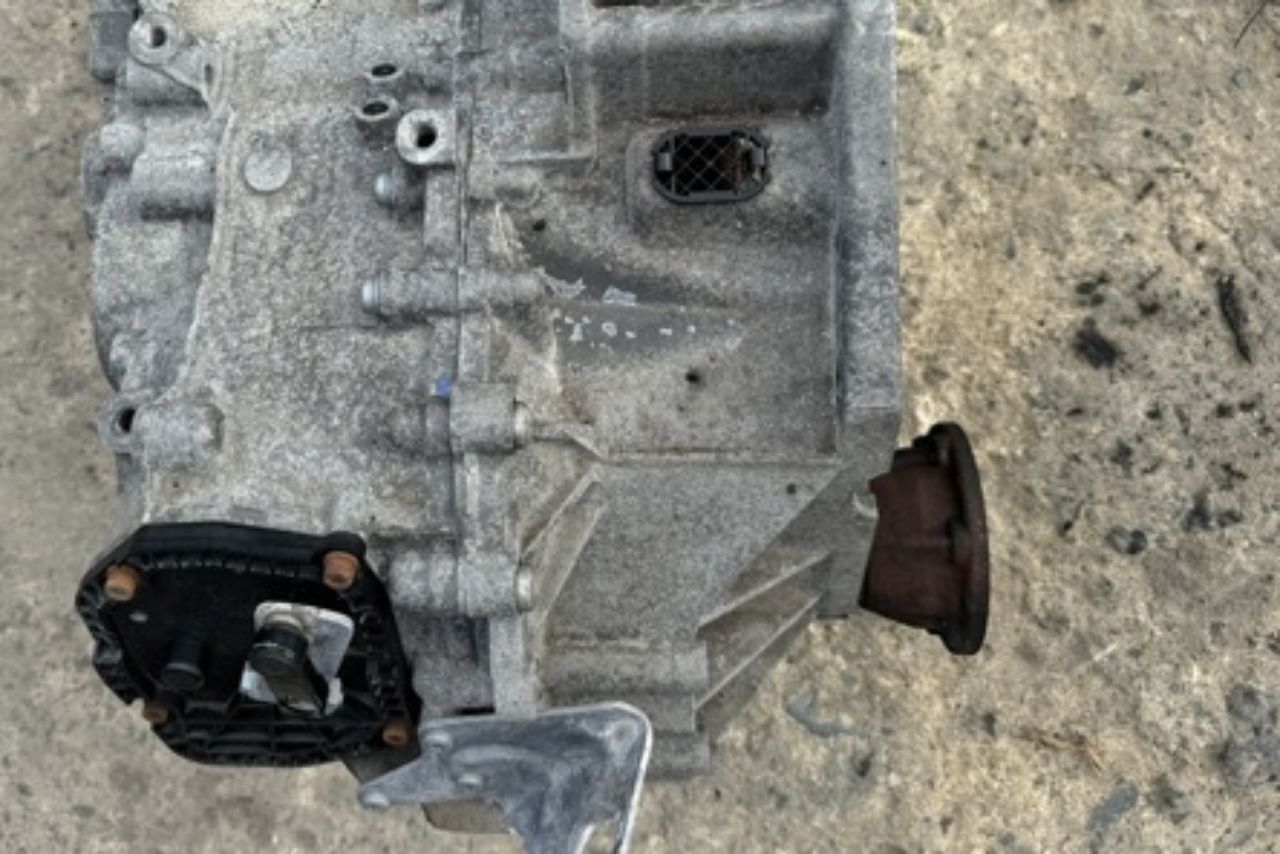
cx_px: 450
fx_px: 1280
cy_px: 225
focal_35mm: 36
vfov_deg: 36.1
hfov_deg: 52.3
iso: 80
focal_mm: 6.76
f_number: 1.78
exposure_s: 1/966
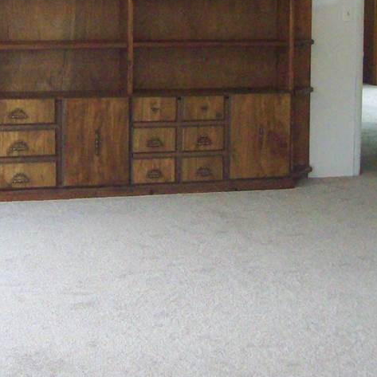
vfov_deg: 19.8
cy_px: 39
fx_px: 1060
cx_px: 139
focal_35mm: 86
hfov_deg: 20.1
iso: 374
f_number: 2.7
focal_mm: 6
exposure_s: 1/128
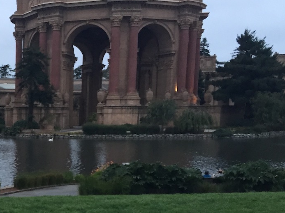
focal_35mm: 67
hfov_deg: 27.3
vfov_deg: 21.1
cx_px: -3
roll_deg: -0.1
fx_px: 551
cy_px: 221
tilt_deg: -7.5
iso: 80
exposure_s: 1/30
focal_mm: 4.15
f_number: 2.2
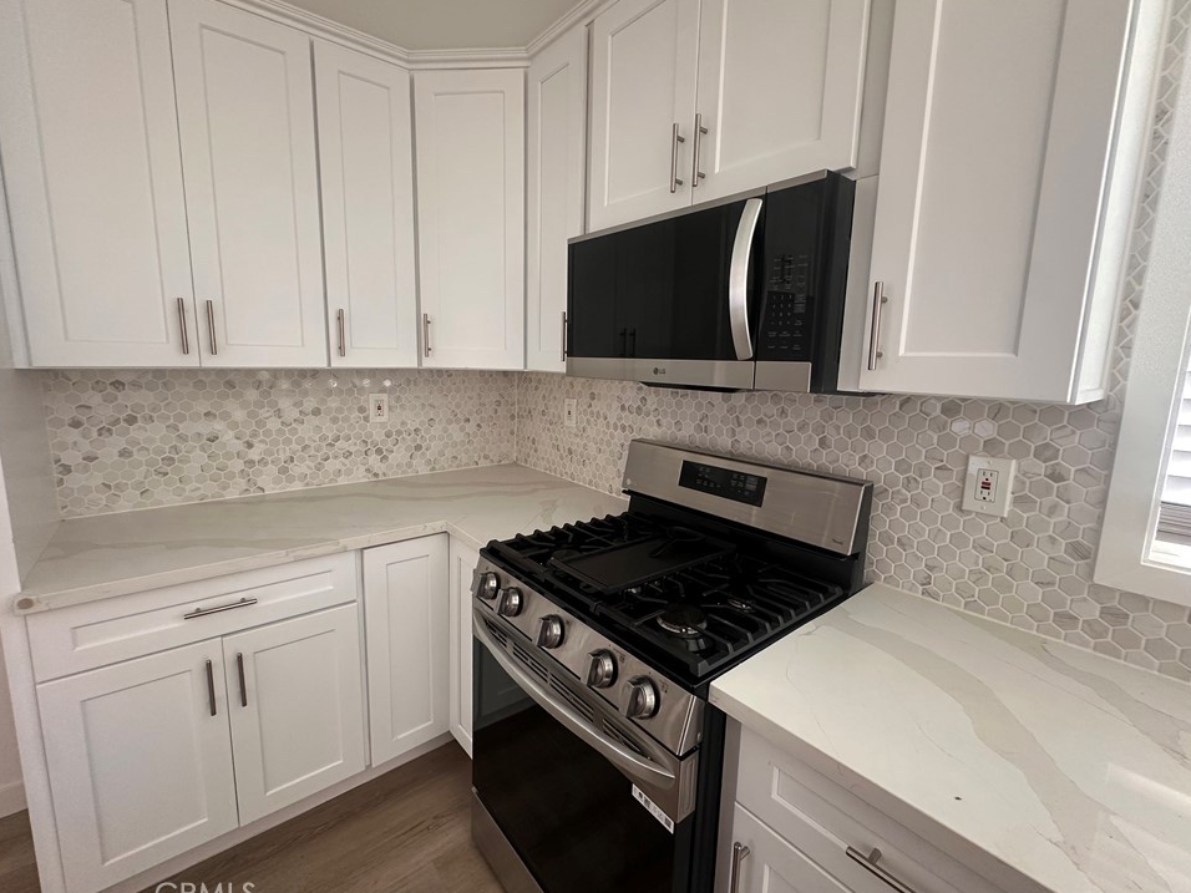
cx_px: 587
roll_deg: -1.1
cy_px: 433
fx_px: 516
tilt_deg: -9.1
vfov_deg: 81.7
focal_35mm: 15
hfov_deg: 98.2
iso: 250
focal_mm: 2.22
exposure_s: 1/99
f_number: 2.2
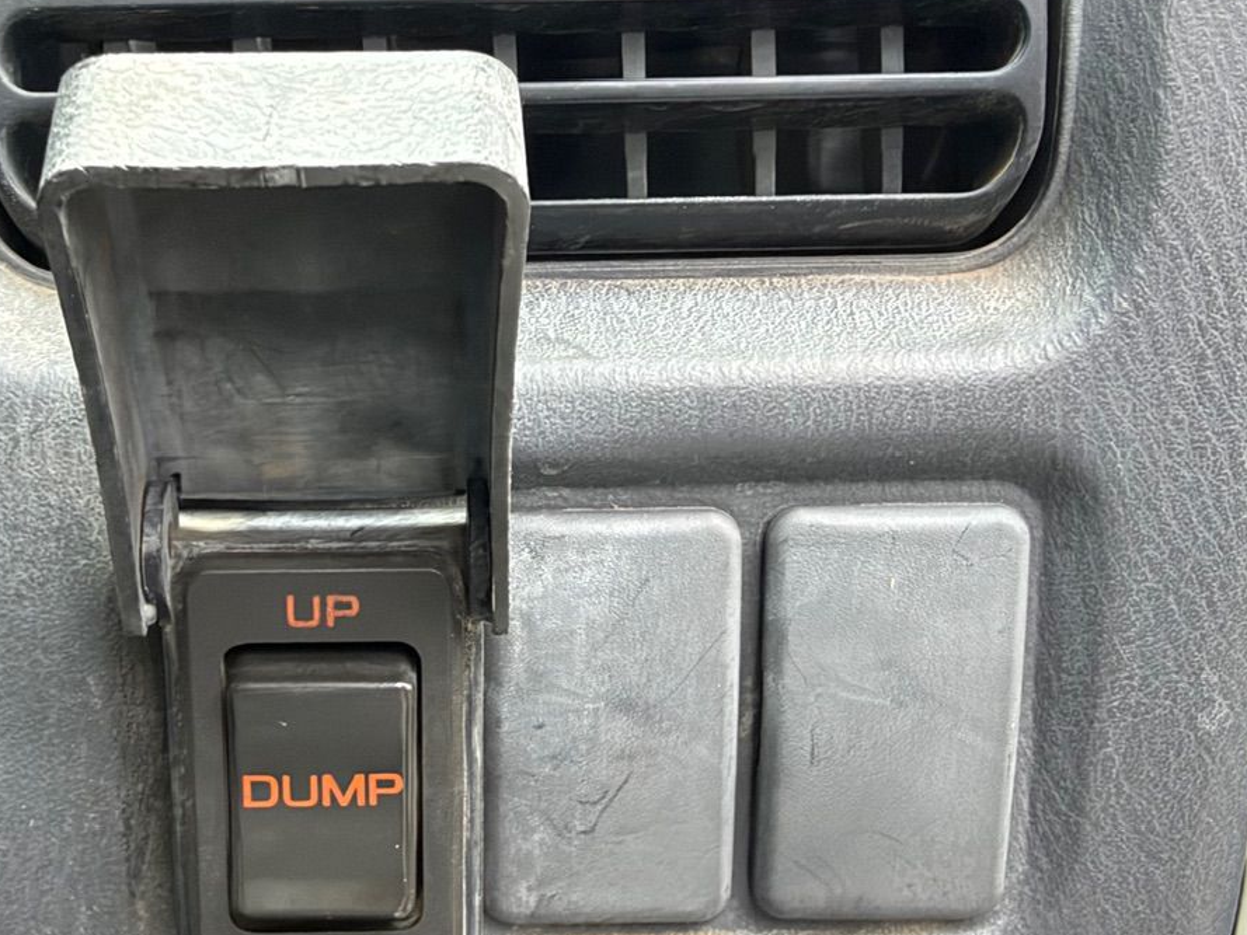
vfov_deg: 39.3
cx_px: 543
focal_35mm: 36
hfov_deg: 51.2
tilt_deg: -25.9
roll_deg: -3.9
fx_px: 1297
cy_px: 608
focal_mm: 2.22
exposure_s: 1/121
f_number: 2.2
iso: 100
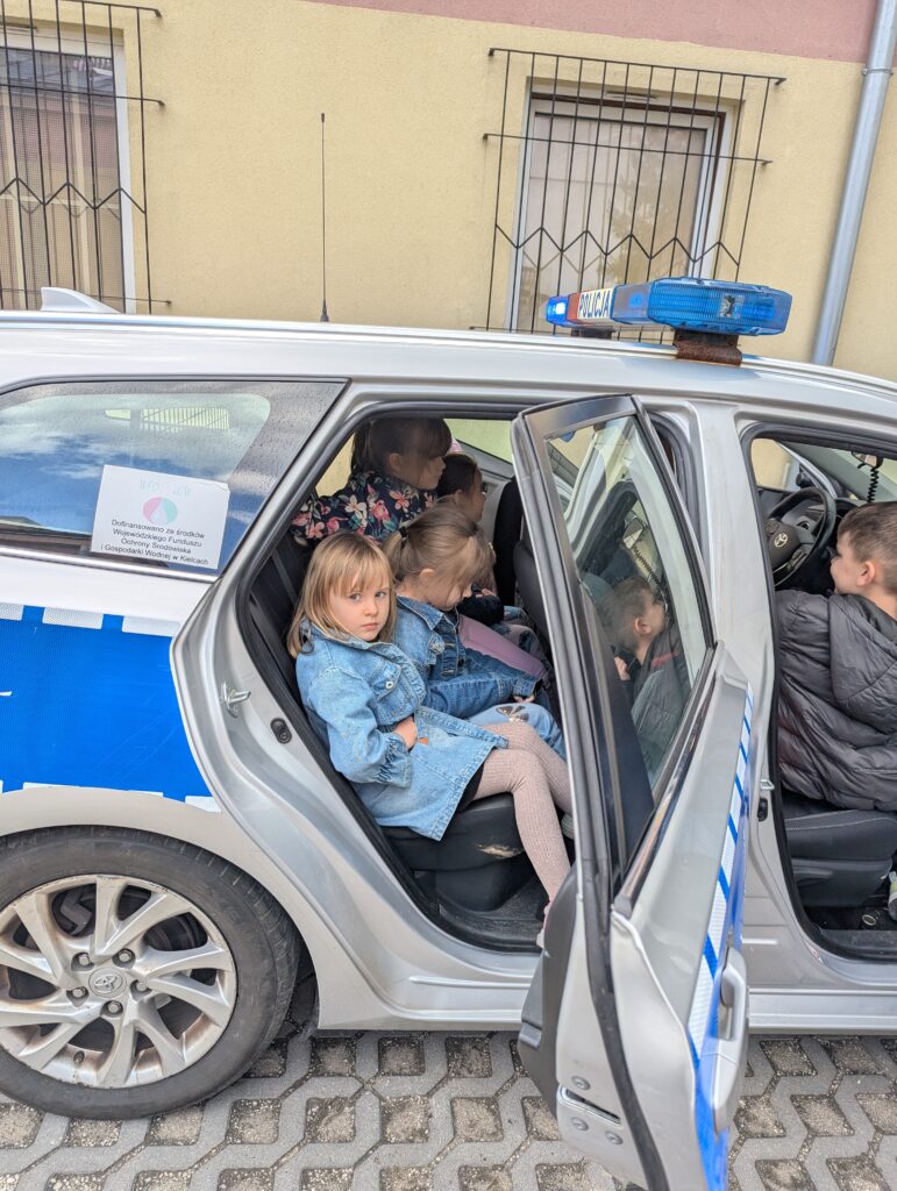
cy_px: 596
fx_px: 827
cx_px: 448
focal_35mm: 24
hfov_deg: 56.9
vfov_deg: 71.5
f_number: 1.85
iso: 45
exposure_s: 1/612
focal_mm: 6.81
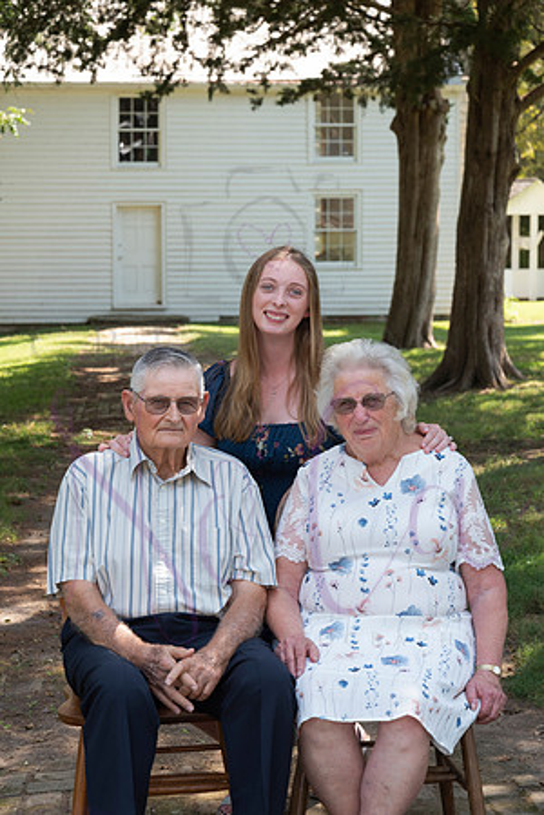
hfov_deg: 16.1
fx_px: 1927
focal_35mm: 85
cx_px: 272
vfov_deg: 23.9
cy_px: 408
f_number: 8
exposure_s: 1/200
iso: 500
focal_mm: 85
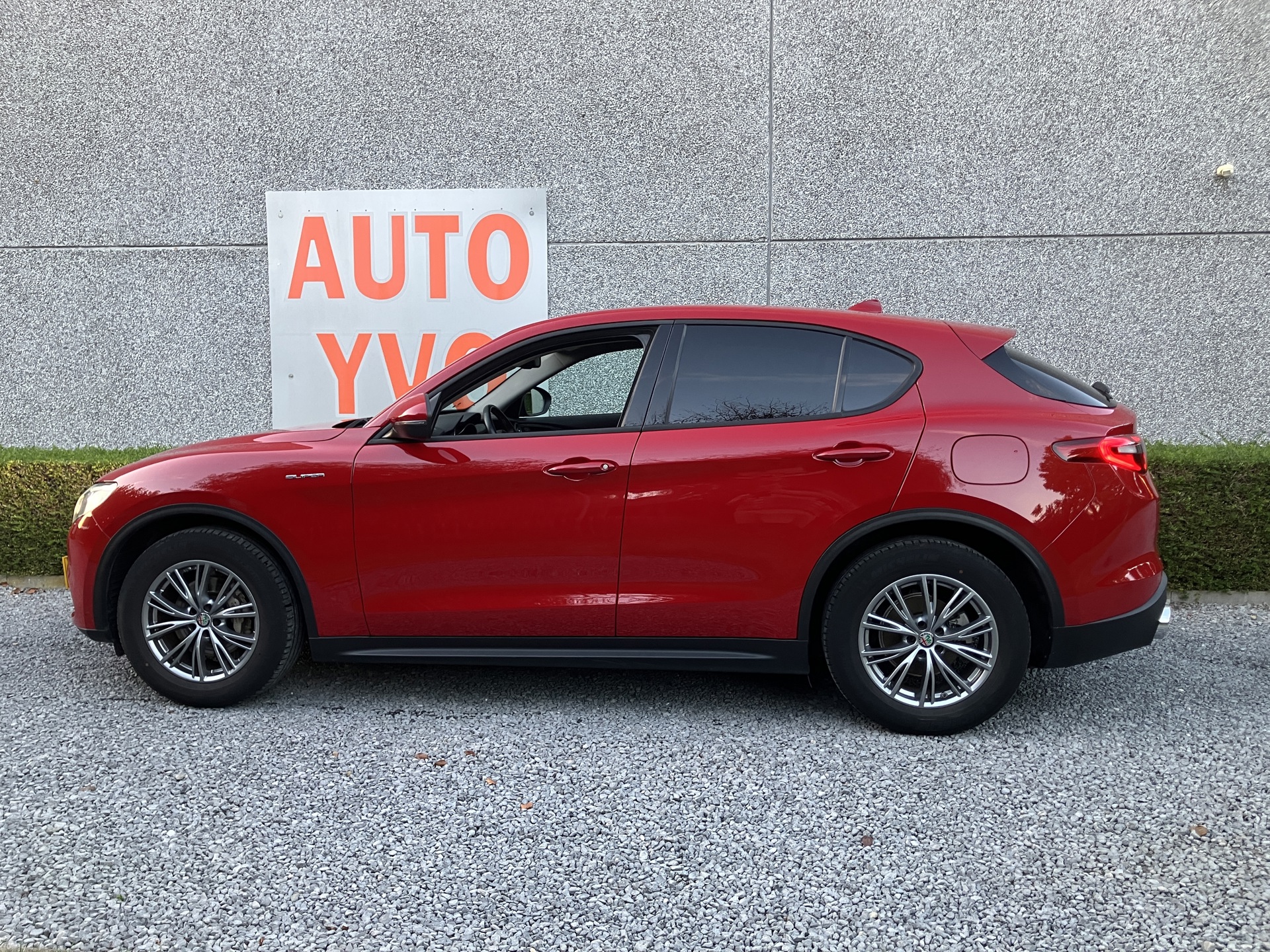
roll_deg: +1.8
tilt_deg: -4.4
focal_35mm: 28
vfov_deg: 49.7
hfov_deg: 63.4
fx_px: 1027
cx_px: 635
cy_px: 476
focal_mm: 3.99
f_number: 1.8
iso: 100
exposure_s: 1/60
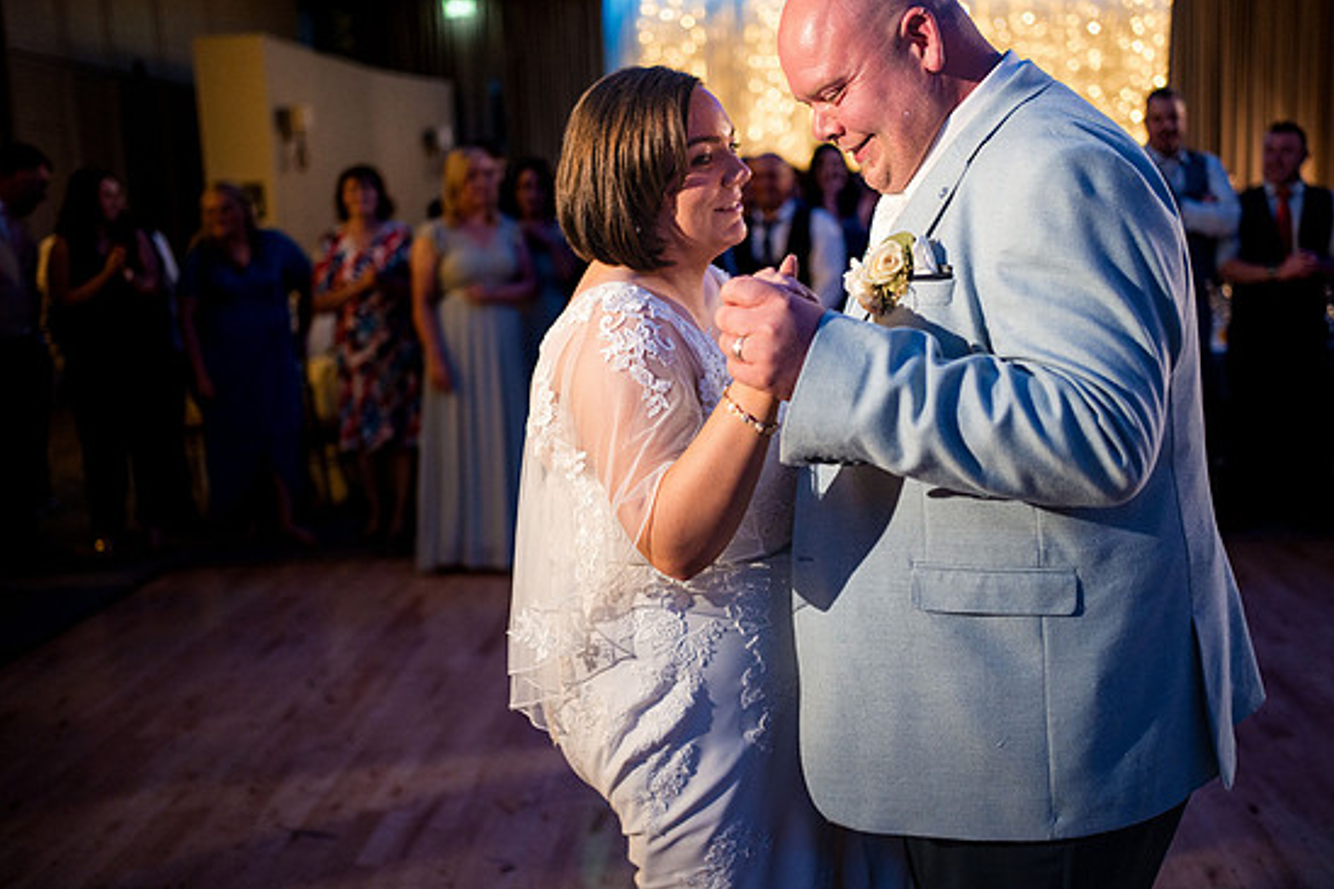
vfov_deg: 35.9
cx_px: 702
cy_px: 426
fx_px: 1371
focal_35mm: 37
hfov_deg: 51.9
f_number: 1.8
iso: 2000
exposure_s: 1/250
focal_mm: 35
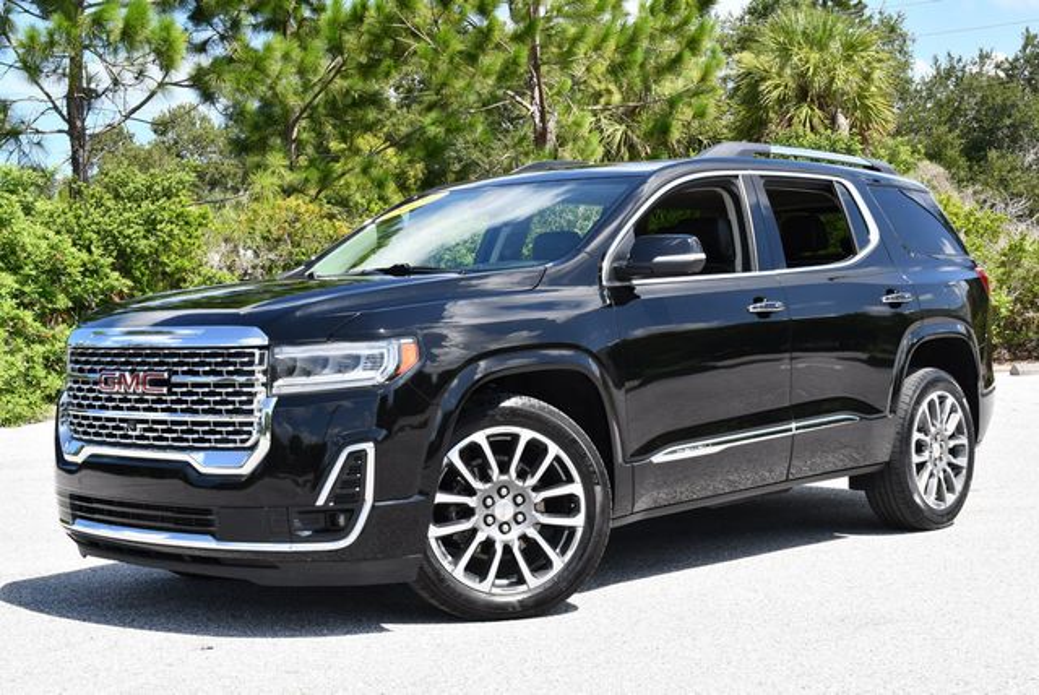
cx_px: 520
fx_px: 1618
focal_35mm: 56
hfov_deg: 35.6
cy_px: 348
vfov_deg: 24.2
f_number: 8
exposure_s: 1/250
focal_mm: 28
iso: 200
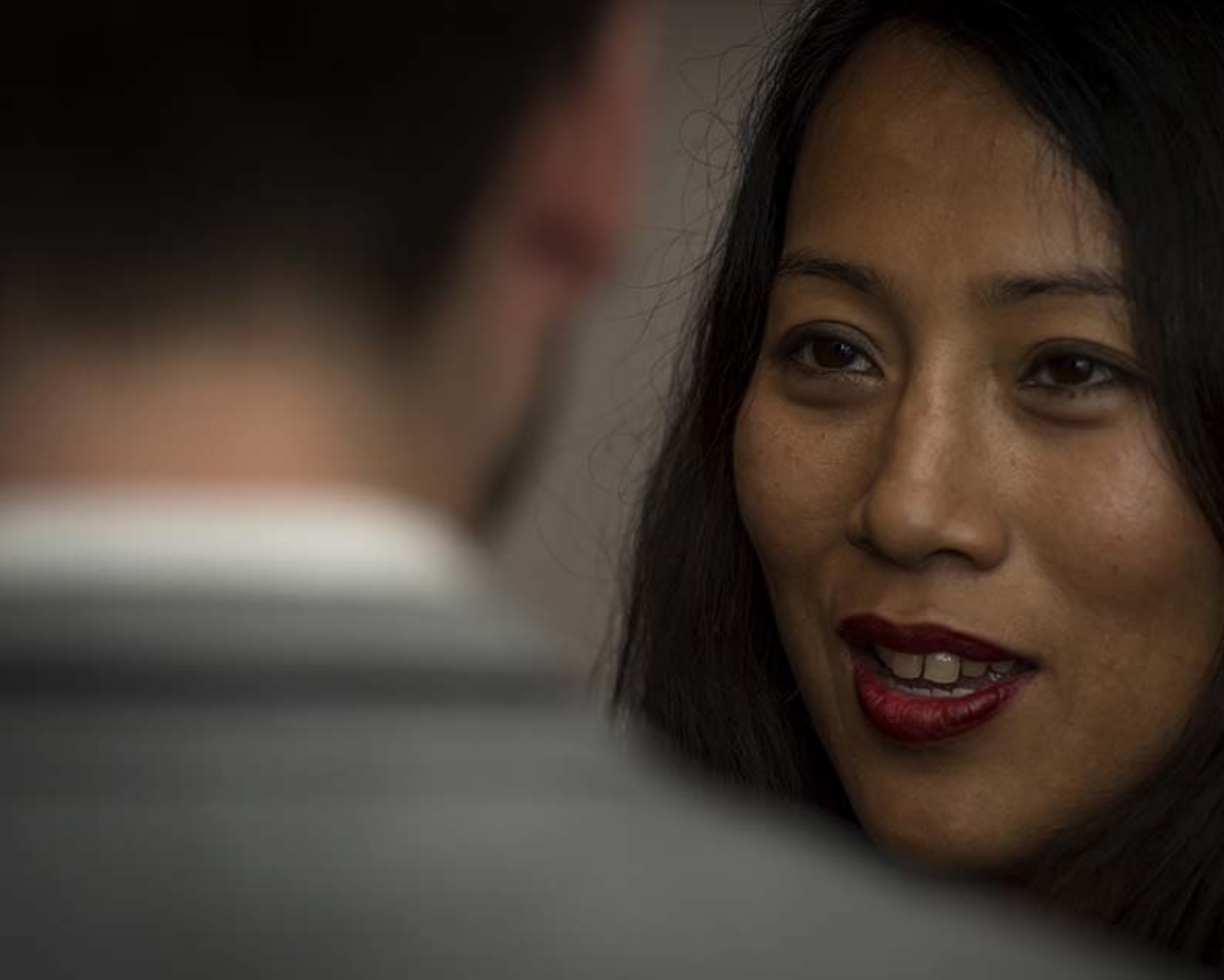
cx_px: 729
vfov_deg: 6.8
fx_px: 8226
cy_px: 492
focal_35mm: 227
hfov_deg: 8.5
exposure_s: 1/60
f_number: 4
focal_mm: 200
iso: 800
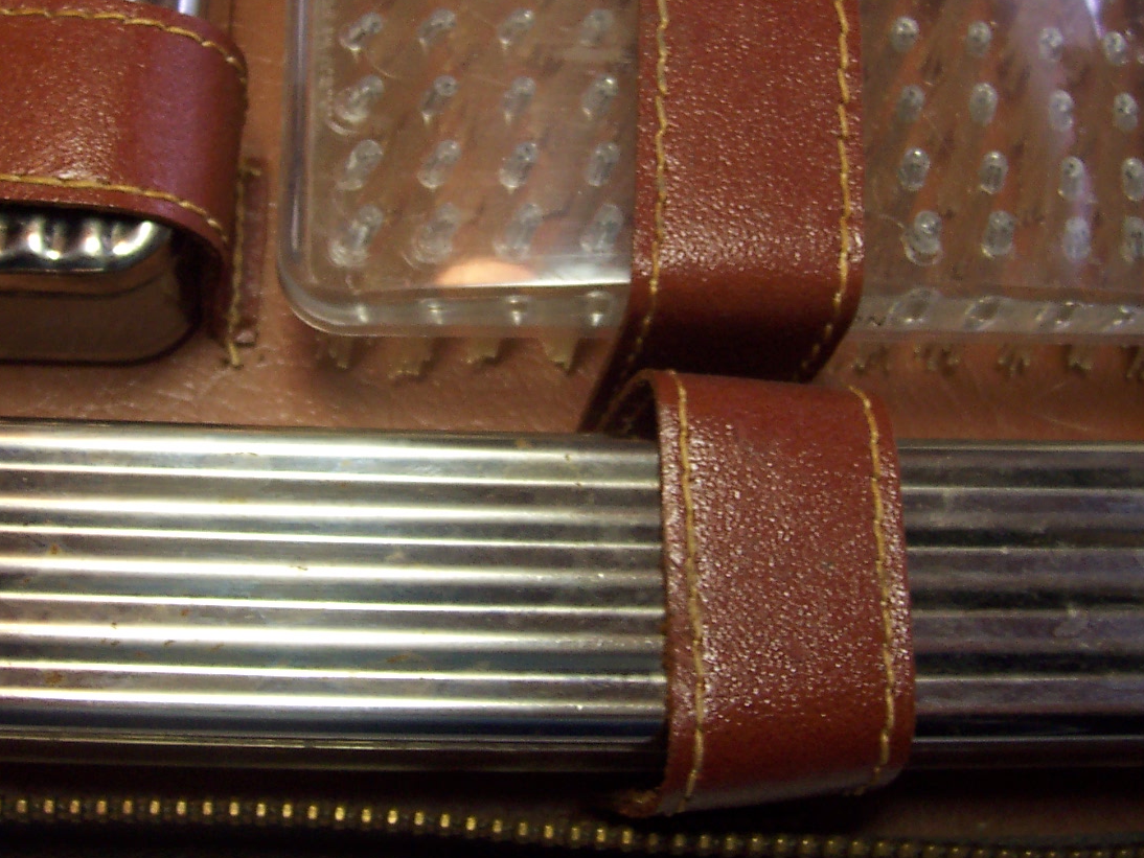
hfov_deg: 34.3
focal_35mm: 56
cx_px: 524
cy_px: 251
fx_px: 1851
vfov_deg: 25.9
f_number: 2.8
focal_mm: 5.6
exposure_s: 1/30
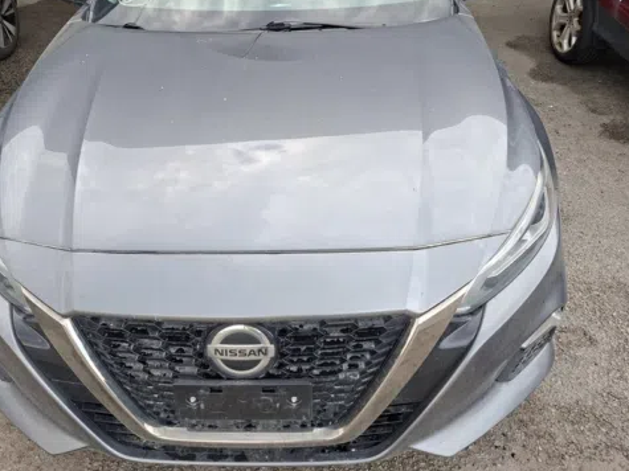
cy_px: 165
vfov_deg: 44.9
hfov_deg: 58.3
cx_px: 297
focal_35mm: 31
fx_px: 563
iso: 50
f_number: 1.8
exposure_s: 1/139
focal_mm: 5.54
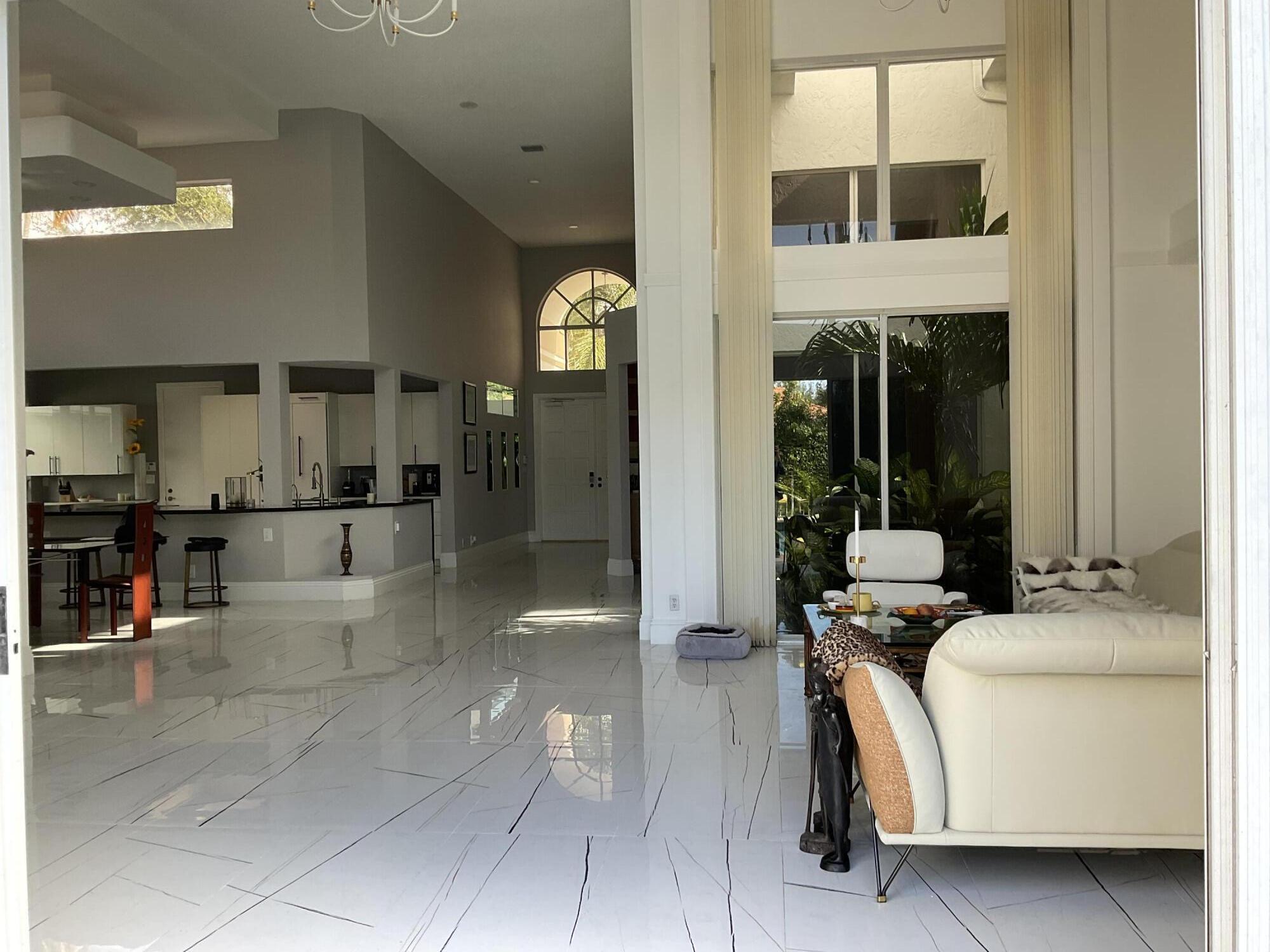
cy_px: 476
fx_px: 1064
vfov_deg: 48.2
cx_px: 635
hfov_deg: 61.7
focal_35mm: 29
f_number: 1.8
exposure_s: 1/122
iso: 25
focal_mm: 3
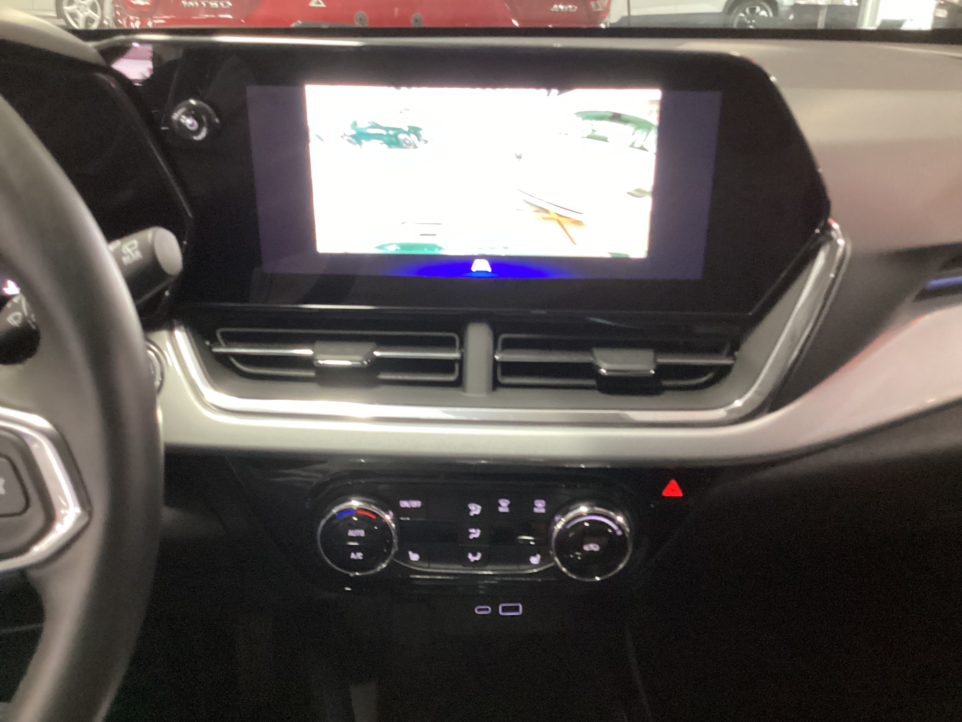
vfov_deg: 45.4
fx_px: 862
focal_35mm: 31
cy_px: 361
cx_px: 481
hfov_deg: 58.4
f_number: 2.4
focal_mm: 3.3
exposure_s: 1/25
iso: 400
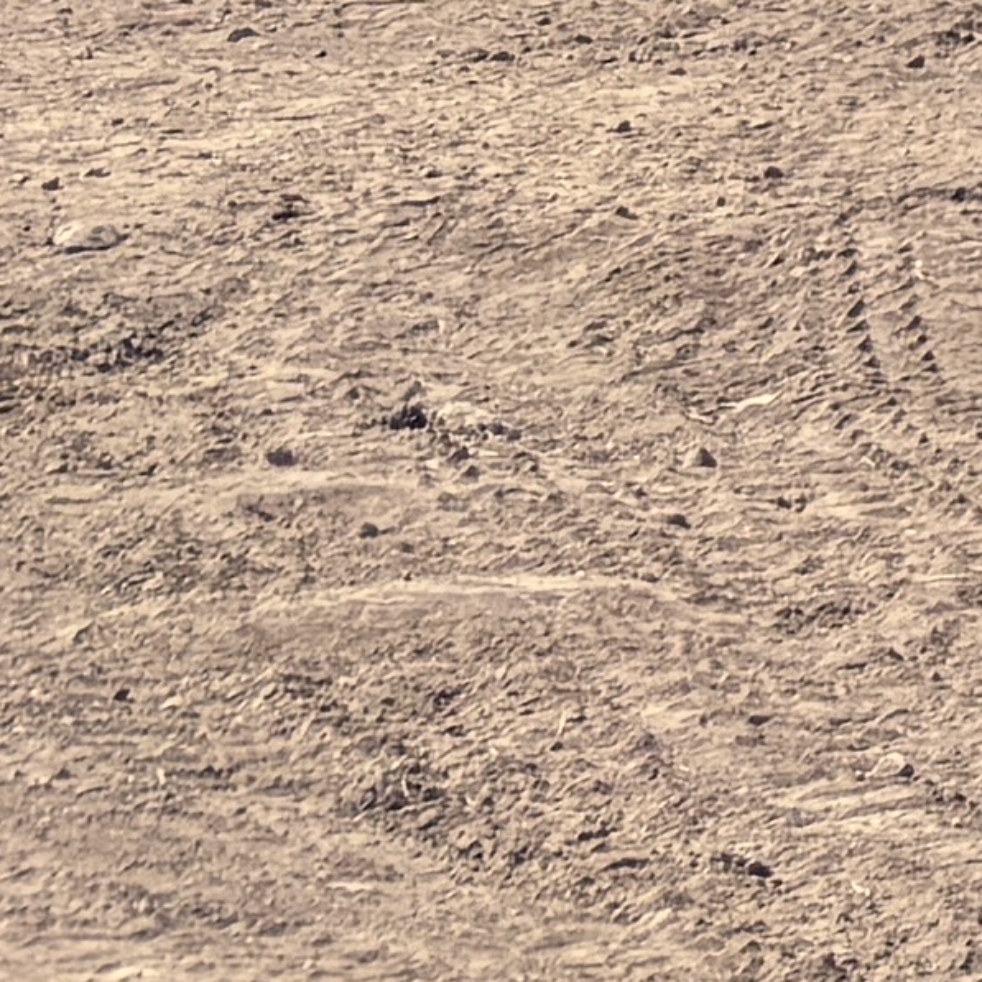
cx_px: 4295
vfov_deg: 6.8
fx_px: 7061
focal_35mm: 220
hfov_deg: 6.2
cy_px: -2374
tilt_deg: +11.8
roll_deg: +0.7
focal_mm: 5.96
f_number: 1.6
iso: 50
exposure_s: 1/3311
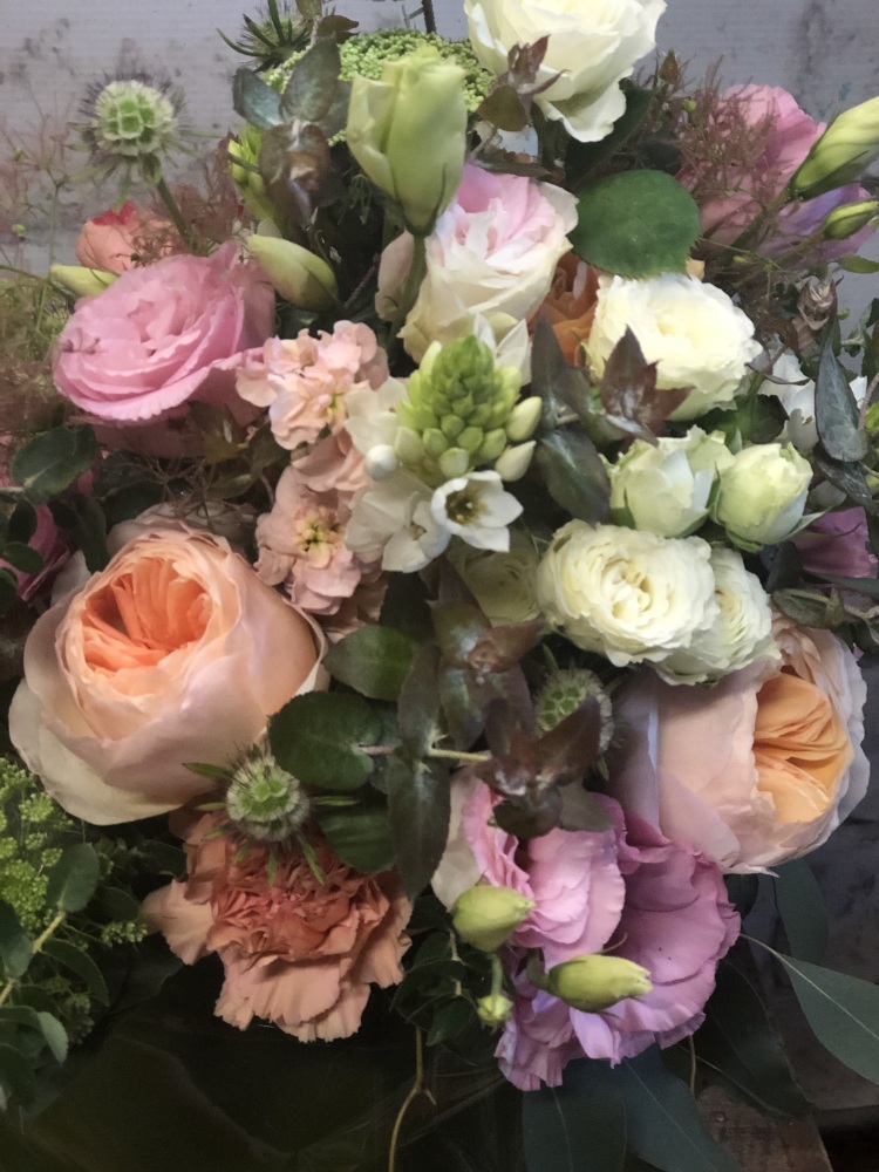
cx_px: 440
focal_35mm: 57
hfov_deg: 25.7
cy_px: 586
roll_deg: -3.2
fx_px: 1930
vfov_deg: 33.8
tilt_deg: -37.2
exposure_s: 1/33
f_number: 2.8
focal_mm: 6.6
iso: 400
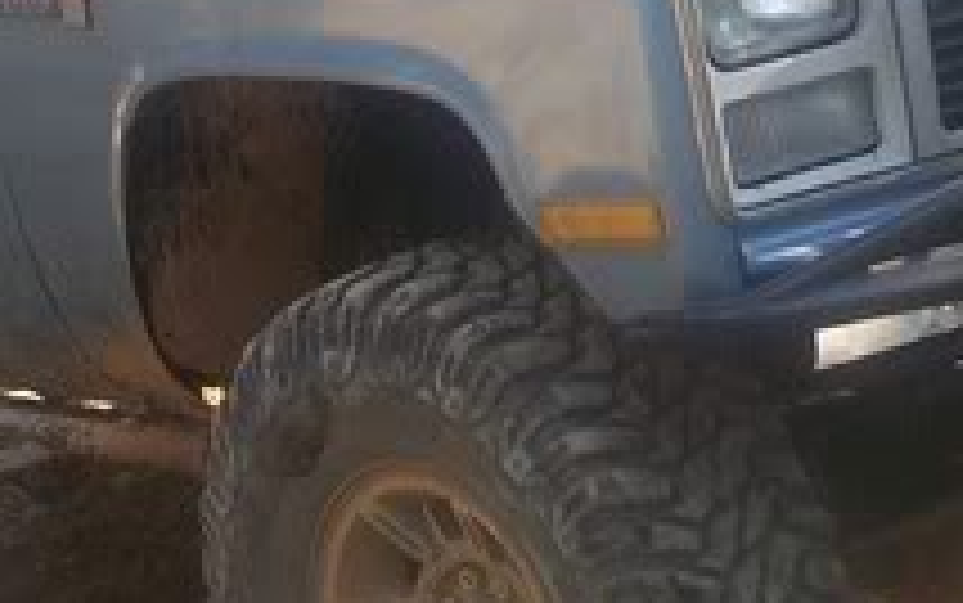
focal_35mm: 373
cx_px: 684
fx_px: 9794
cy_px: -7
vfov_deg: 3.5
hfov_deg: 5.6
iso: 100
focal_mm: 15.6
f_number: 3.2
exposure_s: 1/250
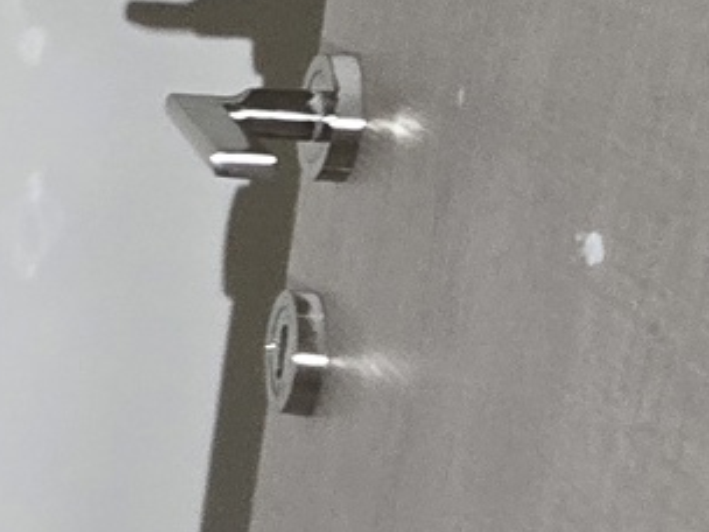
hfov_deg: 16.0
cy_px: 205
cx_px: -854
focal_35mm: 82
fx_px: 1680
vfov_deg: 18.0
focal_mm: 2.2
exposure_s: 1/100
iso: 320
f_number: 2.2
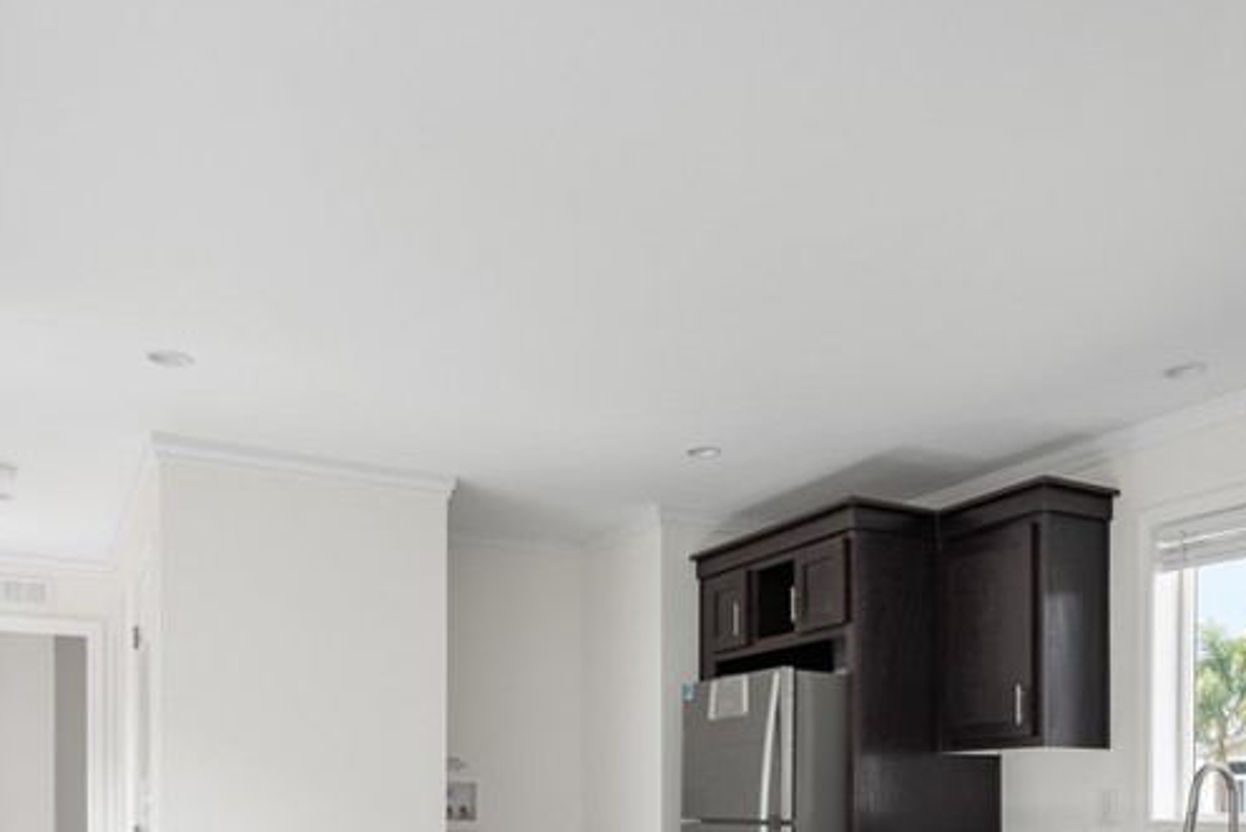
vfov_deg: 36.5
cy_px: 806
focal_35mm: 33
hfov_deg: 56.8
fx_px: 1142
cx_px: 741
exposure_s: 1/20
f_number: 6.3
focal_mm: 16
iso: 200
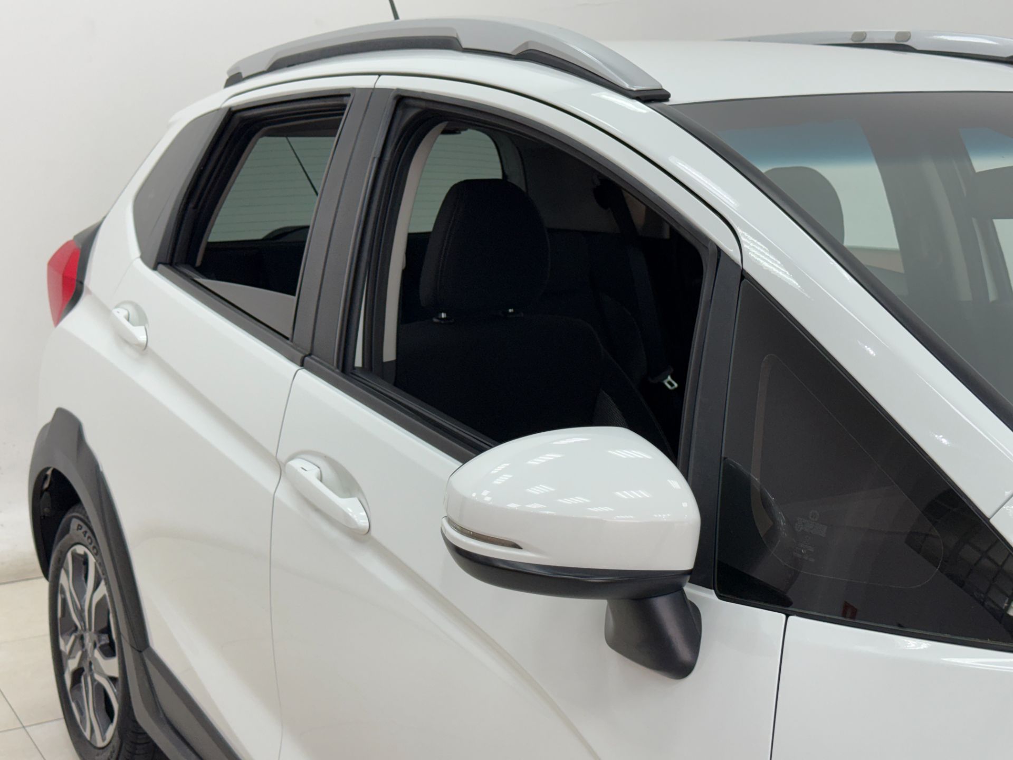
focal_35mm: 48
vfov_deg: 30.3
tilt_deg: -9.9
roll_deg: +0.2
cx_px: 506
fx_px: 1405
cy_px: 380
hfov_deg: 39.7
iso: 100
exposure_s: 1/120
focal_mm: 6.76
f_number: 1.78
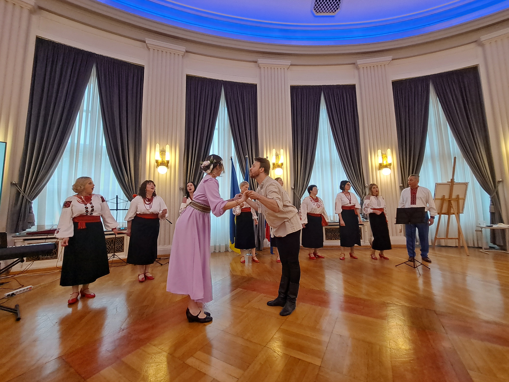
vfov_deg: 89.9
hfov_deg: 106.2
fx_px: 191
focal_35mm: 13
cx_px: 254
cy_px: 191
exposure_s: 1/50
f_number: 2.2
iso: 100
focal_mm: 1.74
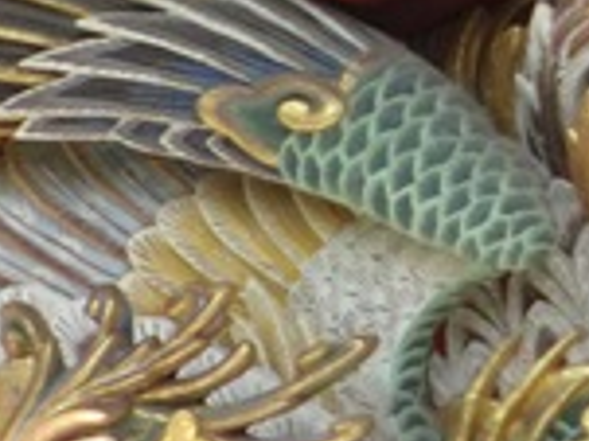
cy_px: 6
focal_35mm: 3332
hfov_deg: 0.6
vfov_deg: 0.4
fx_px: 56650
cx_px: 394
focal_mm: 123
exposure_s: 1/250
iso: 200
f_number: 6.4
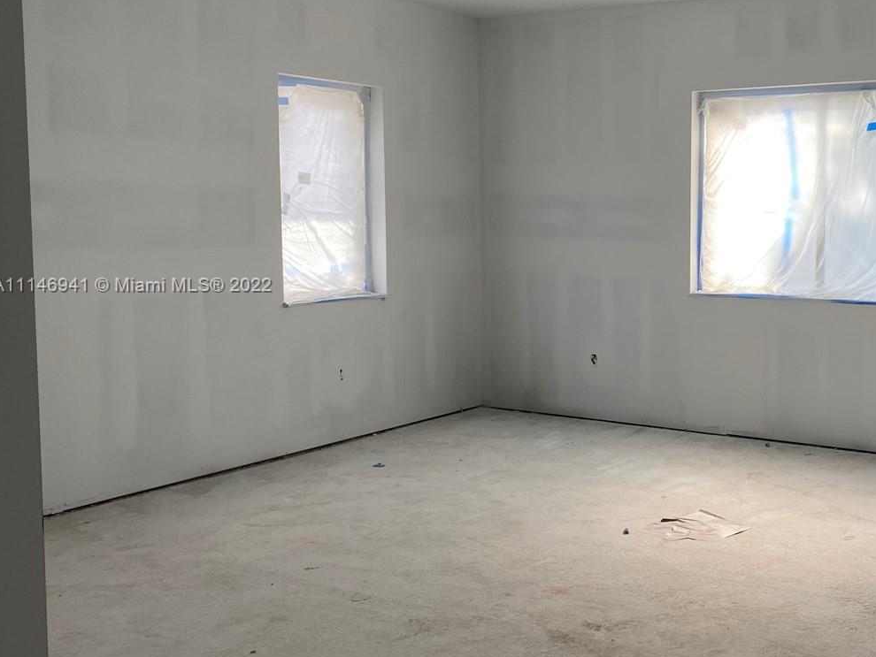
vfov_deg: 34.3
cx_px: 696
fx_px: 1063
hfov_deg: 42.8
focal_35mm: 42
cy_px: 286
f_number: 1.8
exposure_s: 1/143
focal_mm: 4.25
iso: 32
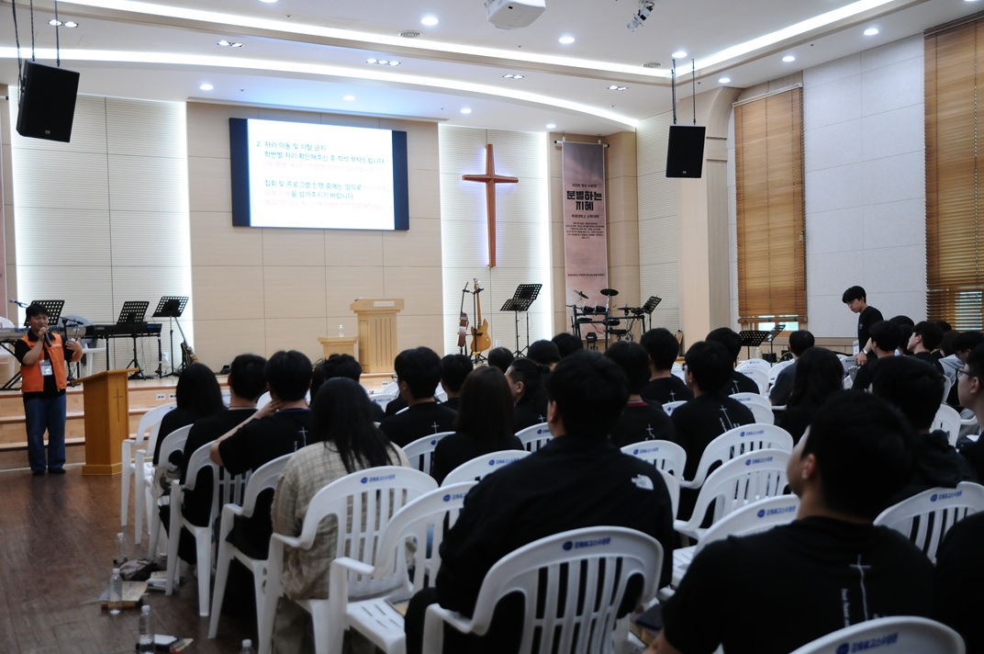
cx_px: 492
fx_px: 983
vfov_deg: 36.8
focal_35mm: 36
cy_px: 327
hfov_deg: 53.2
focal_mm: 24
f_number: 4
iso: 800
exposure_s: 1/60
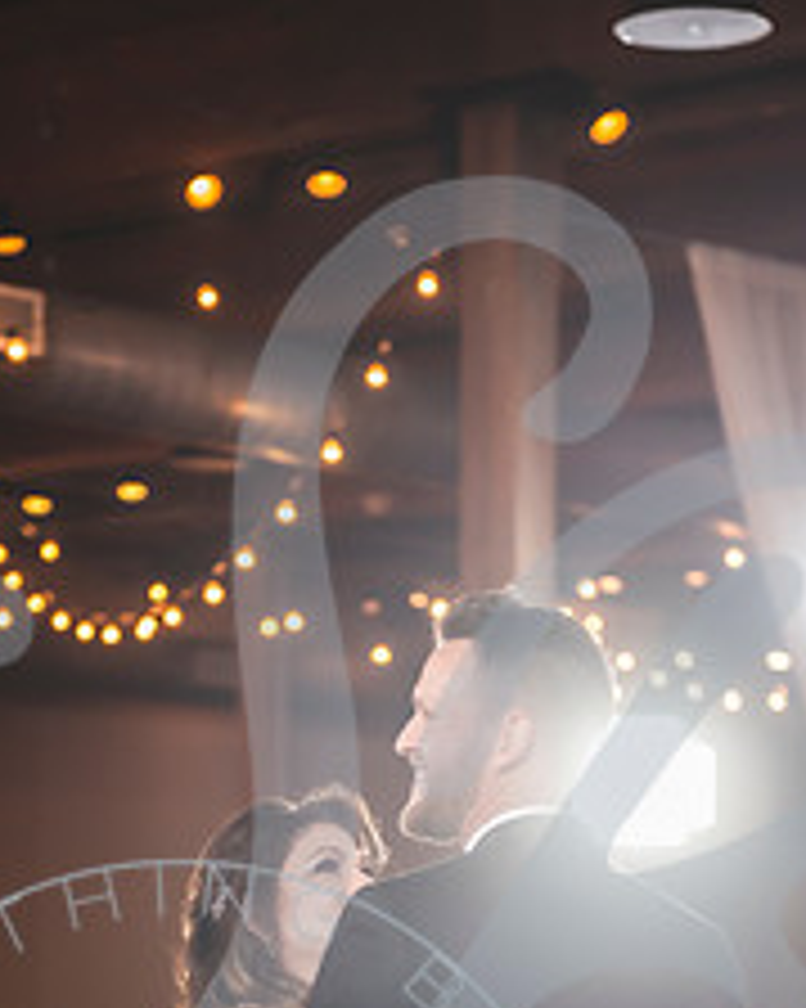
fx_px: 3939
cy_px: 936
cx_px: 383
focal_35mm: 132
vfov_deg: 14.4
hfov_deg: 11.7
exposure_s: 1/125
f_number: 2.8
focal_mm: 70
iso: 500
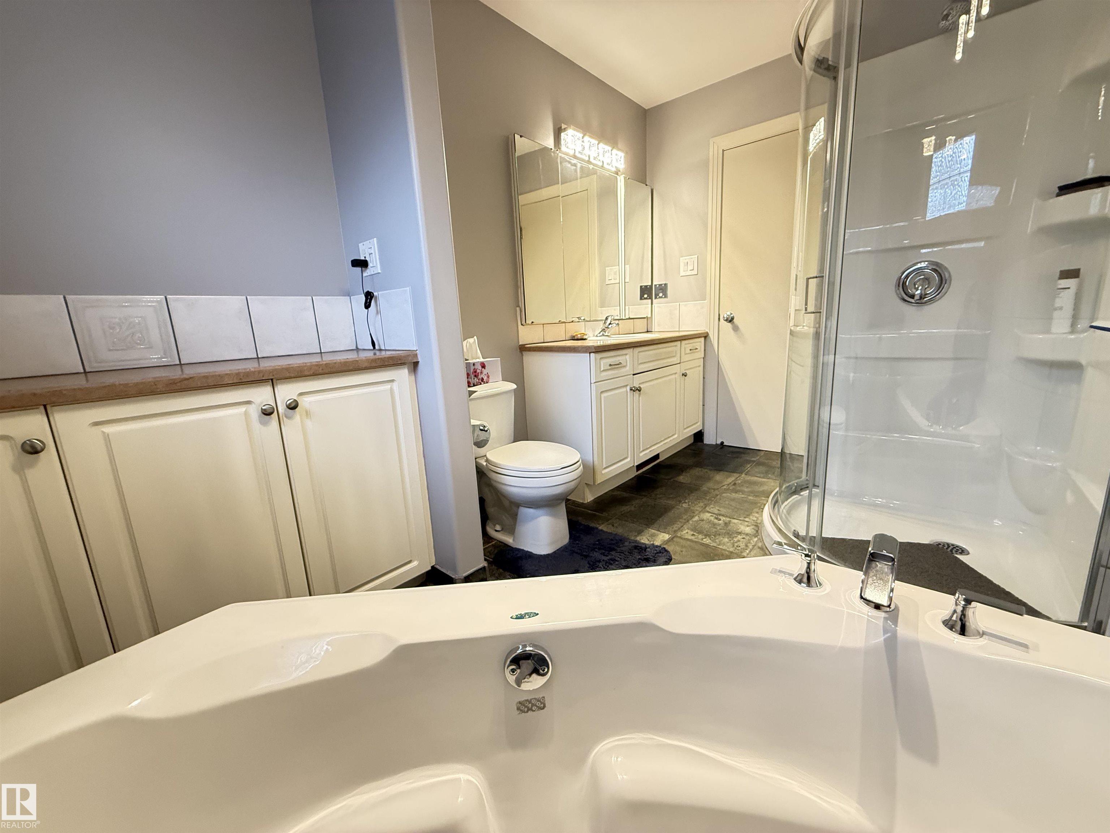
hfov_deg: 102.1
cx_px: 555
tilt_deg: -11.9
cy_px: 416
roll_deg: +2.6
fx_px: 449
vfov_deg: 85.7
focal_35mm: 14
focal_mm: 2.22
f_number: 2.2
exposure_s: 1/60
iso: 500
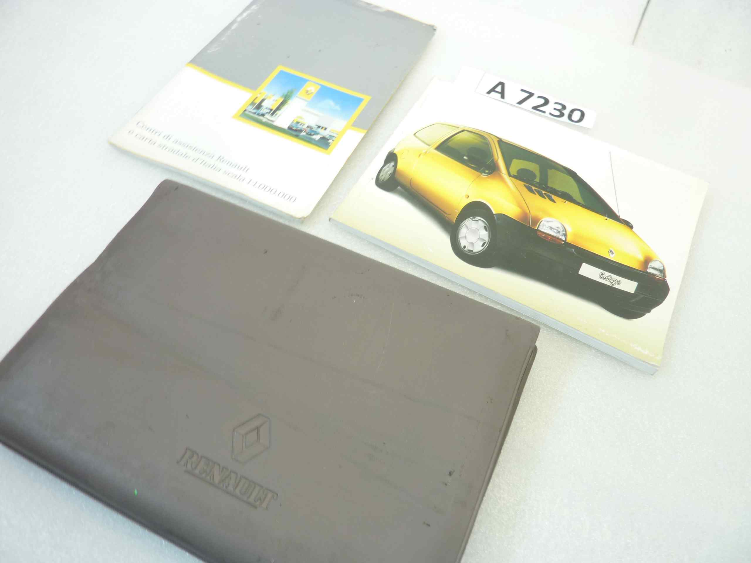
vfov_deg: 54.9
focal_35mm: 25
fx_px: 542
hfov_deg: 69.4
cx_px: 376
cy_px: 282
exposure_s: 1/20
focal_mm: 4.1
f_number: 3.3
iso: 80
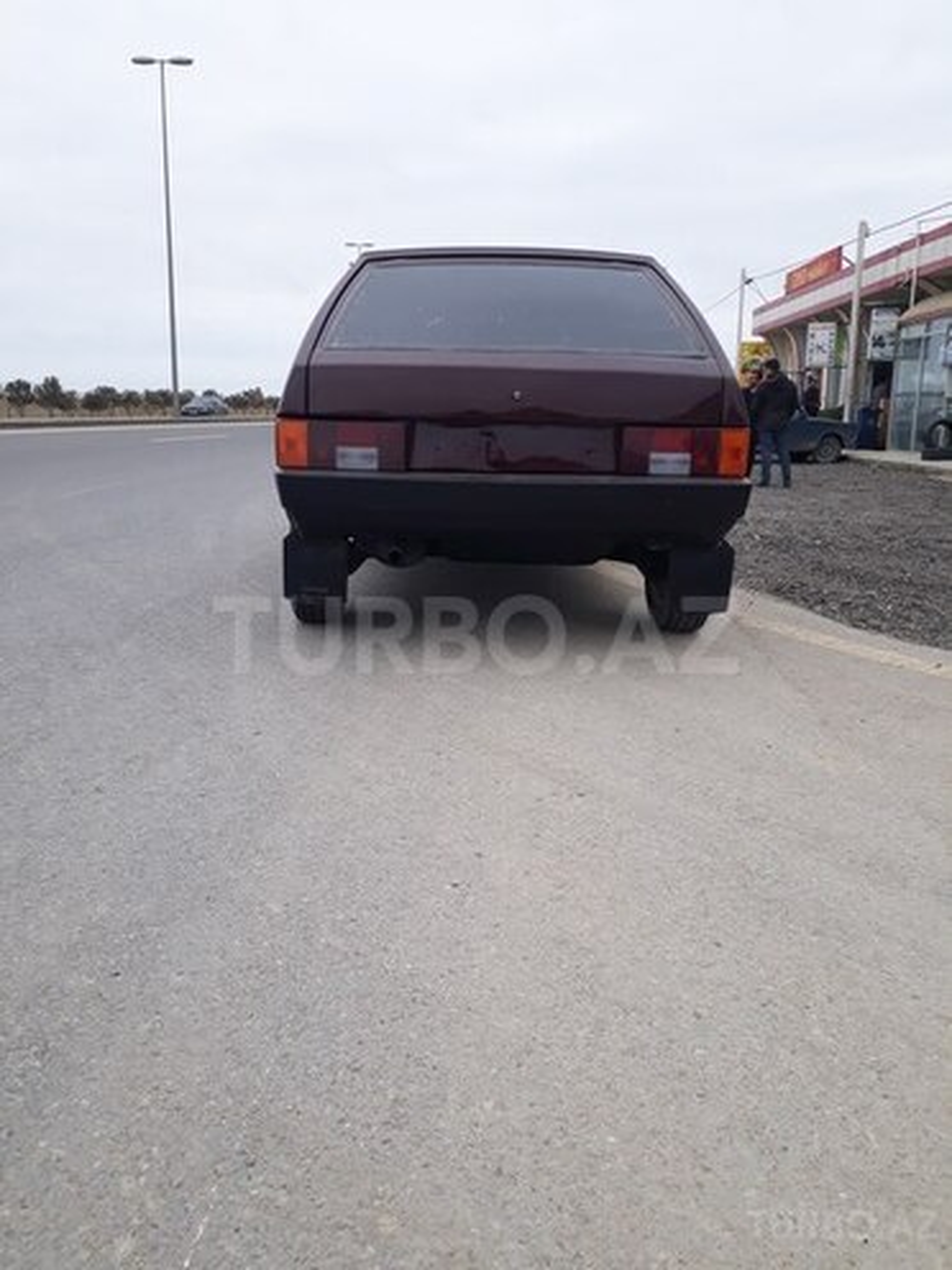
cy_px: 635
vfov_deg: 65.3
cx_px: 476
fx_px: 990
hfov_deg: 51.4
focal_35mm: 27
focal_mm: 3.6
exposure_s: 1/679
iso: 40
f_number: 1.9
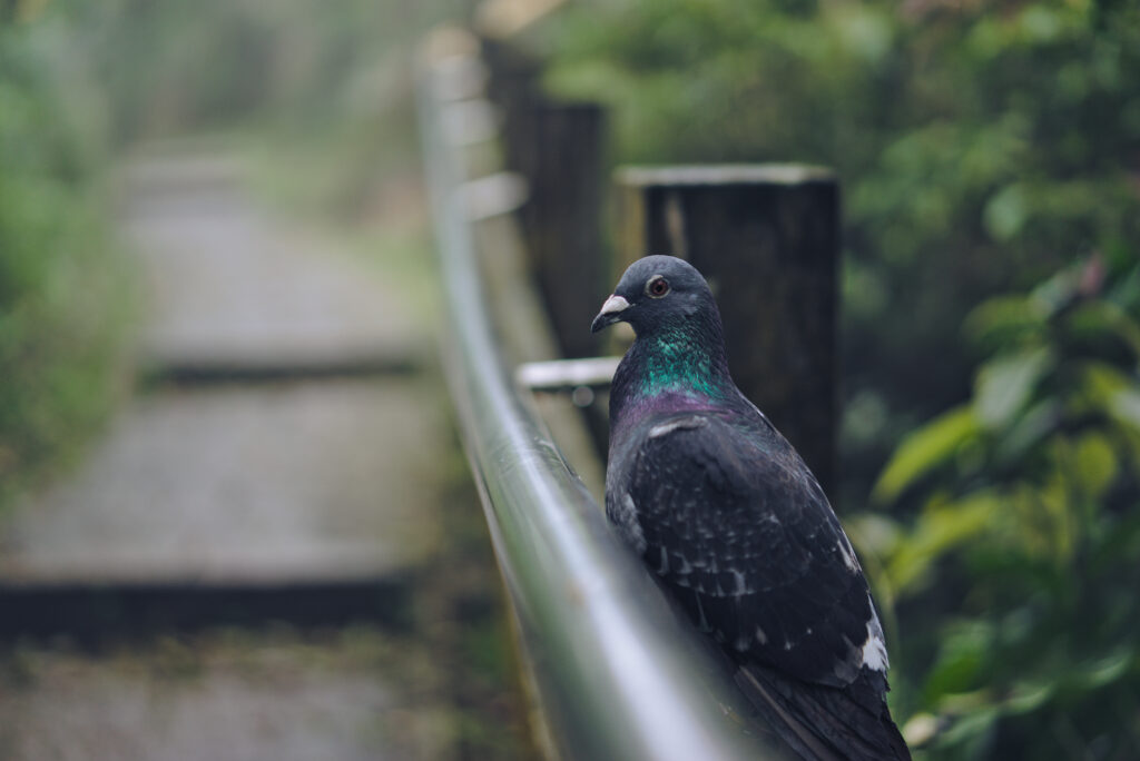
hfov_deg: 36.2
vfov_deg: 24.7
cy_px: 380
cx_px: 570
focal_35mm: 55
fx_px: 1743
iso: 200
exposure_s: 1/1000
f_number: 1.8
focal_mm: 55
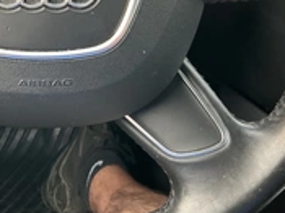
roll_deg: +4.8
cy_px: 10
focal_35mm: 64
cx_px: 34
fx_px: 527
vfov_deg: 22.2
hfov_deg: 29.2
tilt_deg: -26.6
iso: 64
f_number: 1.8
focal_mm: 3
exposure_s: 1/84
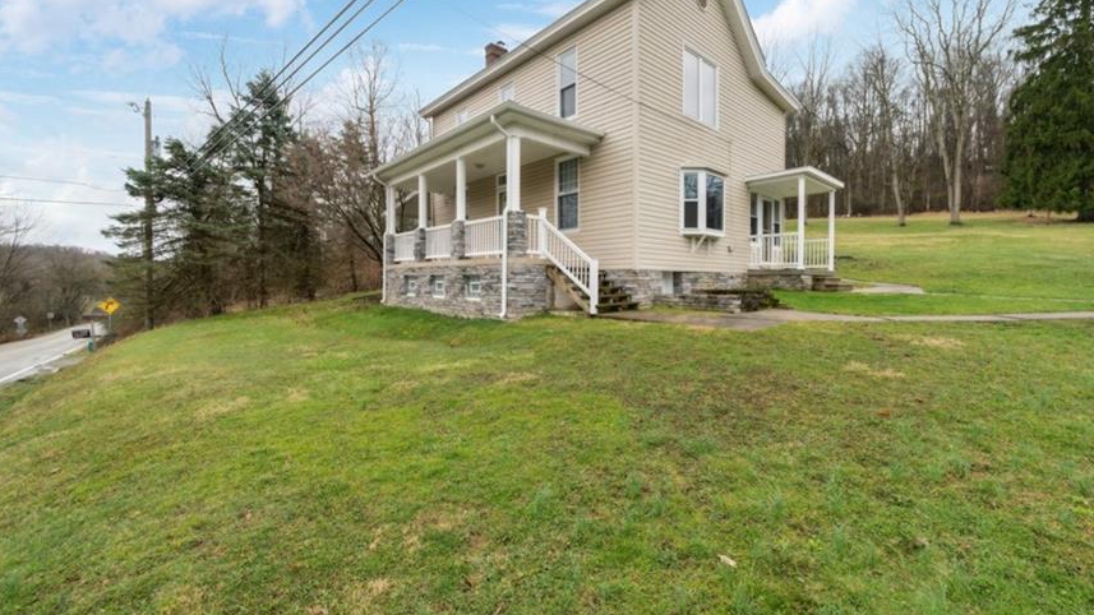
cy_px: 284
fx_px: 435
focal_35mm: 15
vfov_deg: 70.4
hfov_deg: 102.8
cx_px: 583
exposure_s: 1/6
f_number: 11
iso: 50
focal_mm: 12
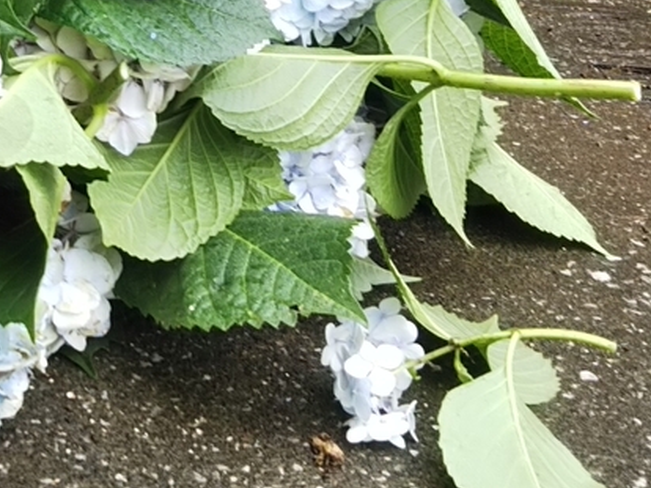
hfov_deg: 21.6
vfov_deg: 16.5
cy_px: -19
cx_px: -20
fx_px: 1635
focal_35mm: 87
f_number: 2.2
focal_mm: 4
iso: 25
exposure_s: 1/120
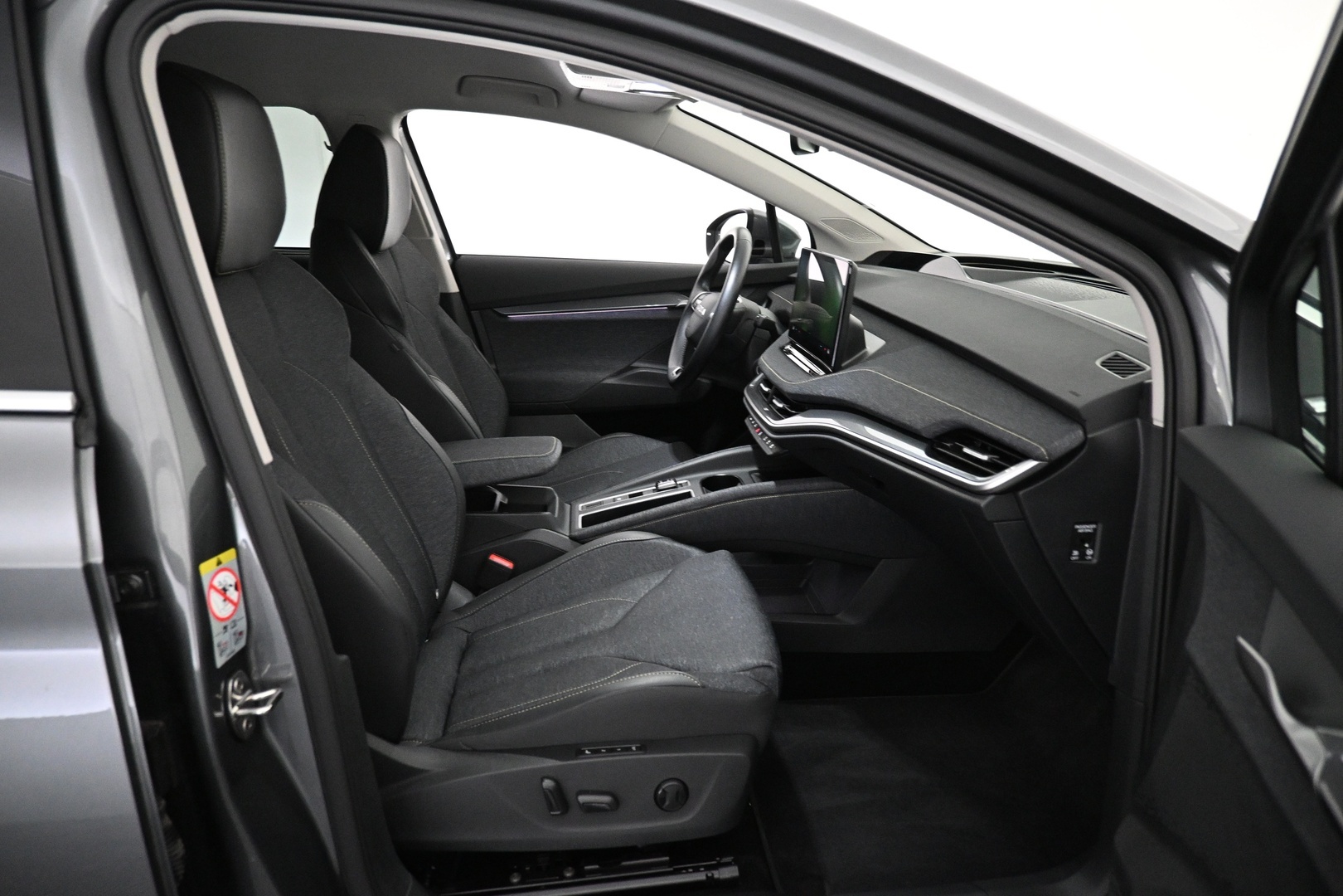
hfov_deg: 73.7
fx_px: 895
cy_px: 448
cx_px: 672
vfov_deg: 53.1
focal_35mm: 24
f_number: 3.5
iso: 3200
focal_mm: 16
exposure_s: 1/60
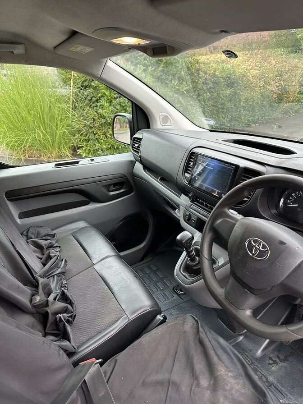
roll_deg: +5.3
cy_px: 202
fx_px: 280
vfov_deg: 71.6
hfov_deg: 56.8
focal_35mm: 24
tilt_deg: -26.5
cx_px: 152
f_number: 1.78
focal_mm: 6.86
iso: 250
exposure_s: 1/121
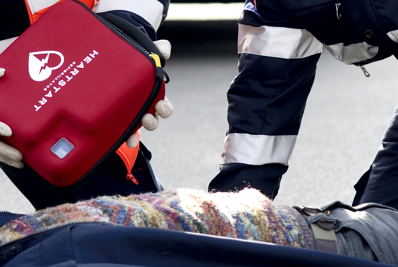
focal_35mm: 299
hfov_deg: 6.9
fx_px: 3312
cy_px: 10
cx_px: 77
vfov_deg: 4.6
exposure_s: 1/250
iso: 100
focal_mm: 85
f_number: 4
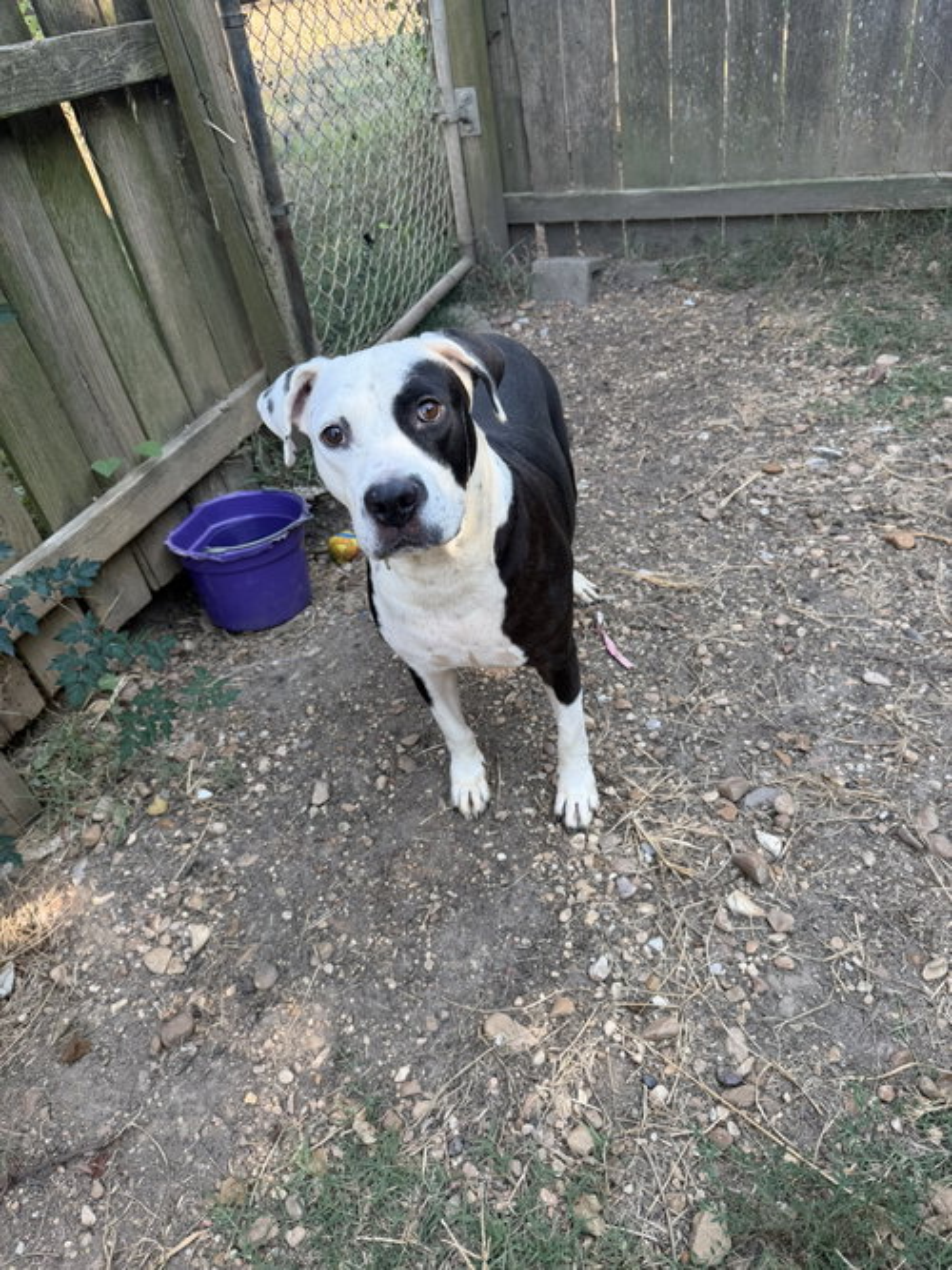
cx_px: 476
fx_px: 880
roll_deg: +11.8
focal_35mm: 24
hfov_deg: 56.8
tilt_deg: -35.9
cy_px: 635
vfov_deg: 71.6
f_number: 1.78
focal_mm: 6.76
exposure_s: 1/397
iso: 80
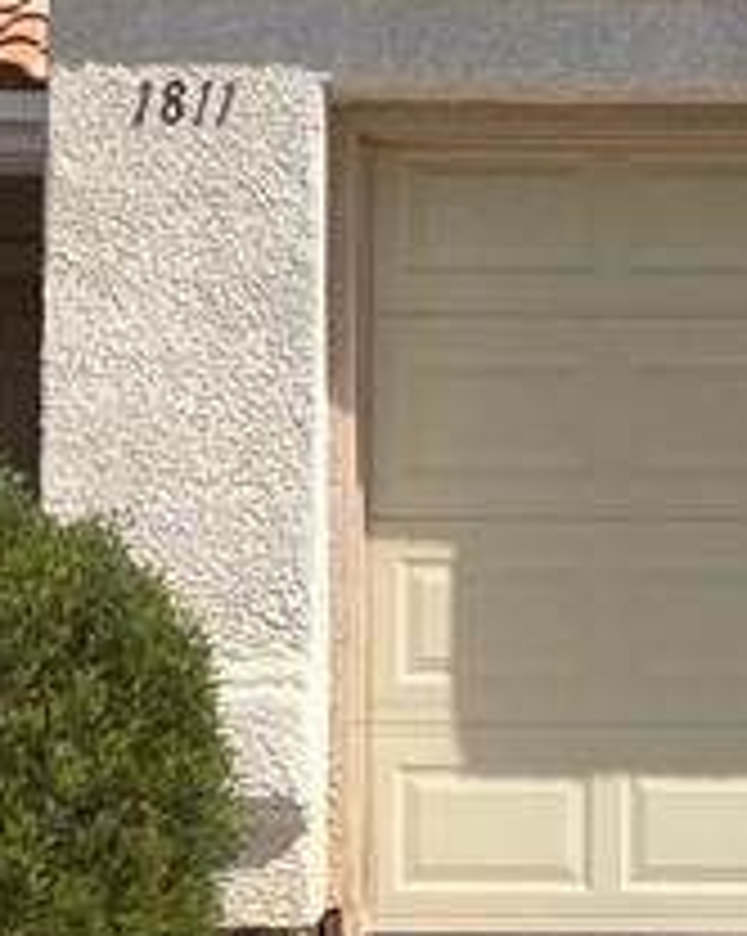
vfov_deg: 15.4
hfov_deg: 12.3
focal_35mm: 125
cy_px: 279
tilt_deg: +5.0
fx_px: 3460
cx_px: 630
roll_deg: -0.5
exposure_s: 1/5747
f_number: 1.8
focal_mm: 4.25
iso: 32
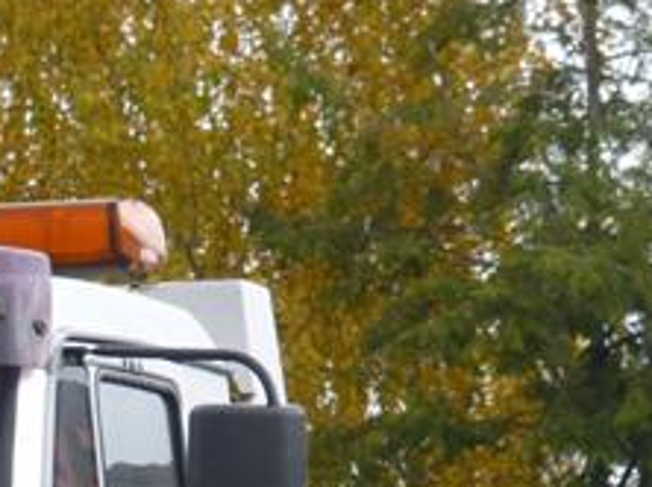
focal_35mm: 393
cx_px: -182
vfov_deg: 3.7
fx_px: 7394
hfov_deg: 5.0
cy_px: 871
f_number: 5.3
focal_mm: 19.4
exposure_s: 1/80
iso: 125
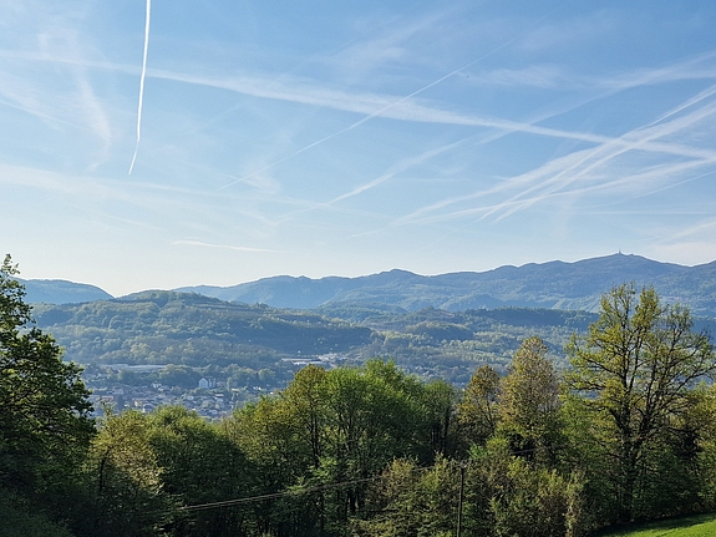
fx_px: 827
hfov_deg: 44.3
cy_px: 360
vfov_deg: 35.6
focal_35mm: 40
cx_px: 583
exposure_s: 1/1816
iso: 50
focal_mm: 6.4
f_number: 1.8
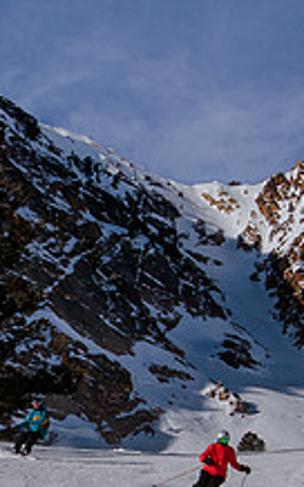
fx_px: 2562
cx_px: 8
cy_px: 339
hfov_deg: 6.8
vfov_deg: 10.9
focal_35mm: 193
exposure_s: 1/3200
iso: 200
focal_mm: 46
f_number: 5.6
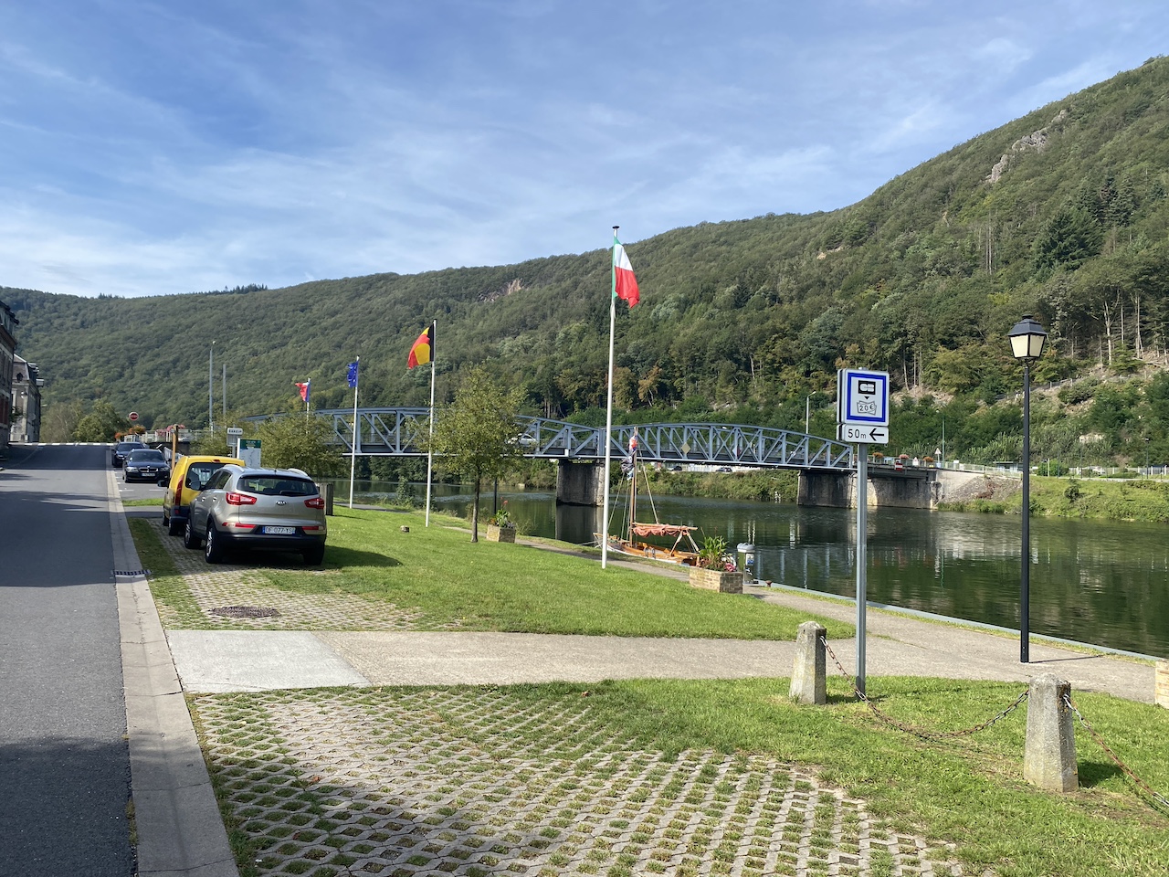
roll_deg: -0.8
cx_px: 584
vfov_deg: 53.1
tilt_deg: +2.2
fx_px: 878
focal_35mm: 26
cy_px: 438
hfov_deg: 67.3
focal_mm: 4.25
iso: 32
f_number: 1.8
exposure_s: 1/2183
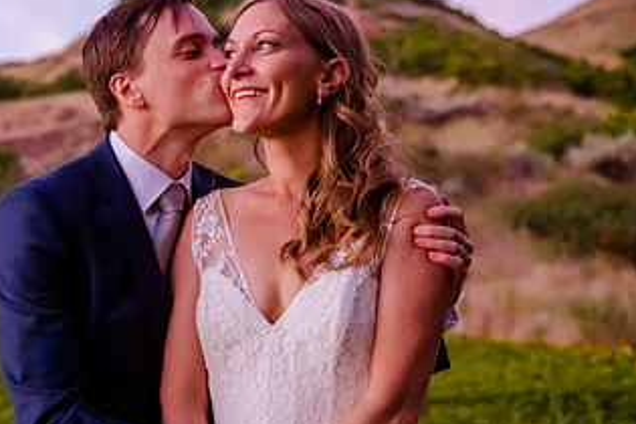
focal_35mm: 92
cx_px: 131
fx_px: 1625
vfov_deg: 14.9
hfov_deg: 21.9
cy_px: 181
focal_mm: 50
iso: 5000
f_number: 4
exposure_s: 1/500
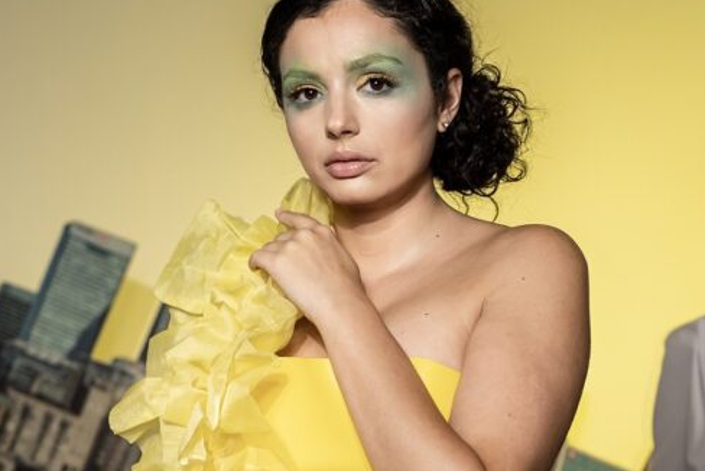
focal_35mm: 86
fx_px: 1685
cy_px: 379
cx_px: 328
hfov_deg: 23.6
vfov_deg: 15.8
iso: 1000
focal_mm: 35
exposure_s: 1/320
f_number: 3.5
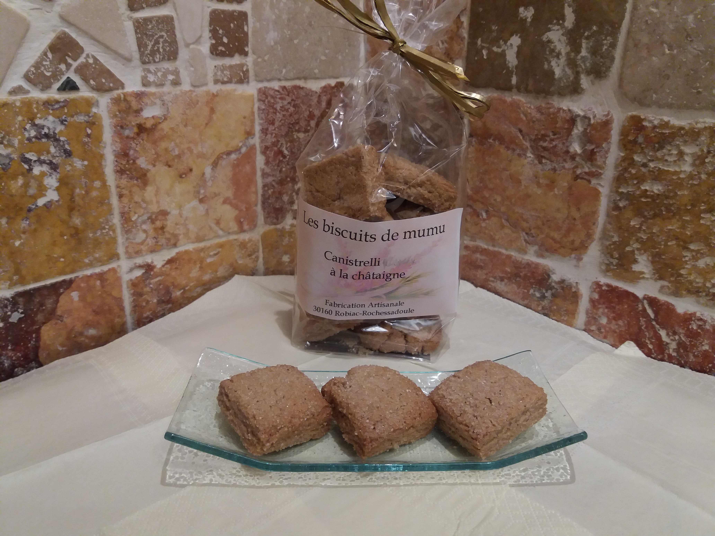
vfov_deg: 49.7
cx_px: 358
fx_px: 578
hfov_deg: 63.4
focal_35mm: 28
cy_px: 268
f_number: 1.9
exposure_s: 1/20
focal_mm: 3.7
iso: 160
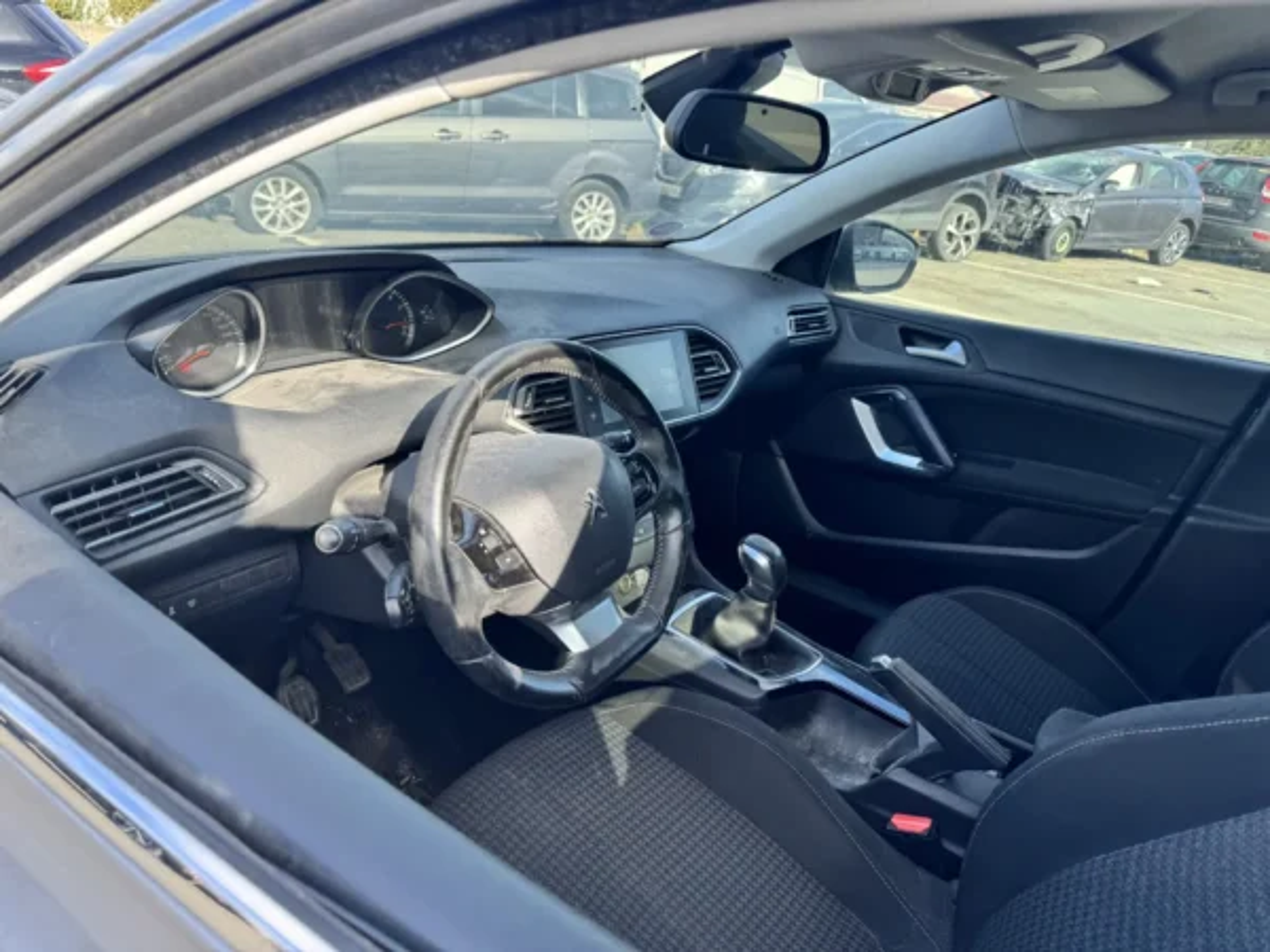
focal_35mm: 24
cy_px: 476
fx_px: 881
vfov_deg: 56.8
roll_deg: -7.4
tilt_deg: -25.0
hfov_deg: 71.6
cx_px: 635
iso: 80
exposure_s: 1/604
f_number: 1.78
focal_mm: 6.76
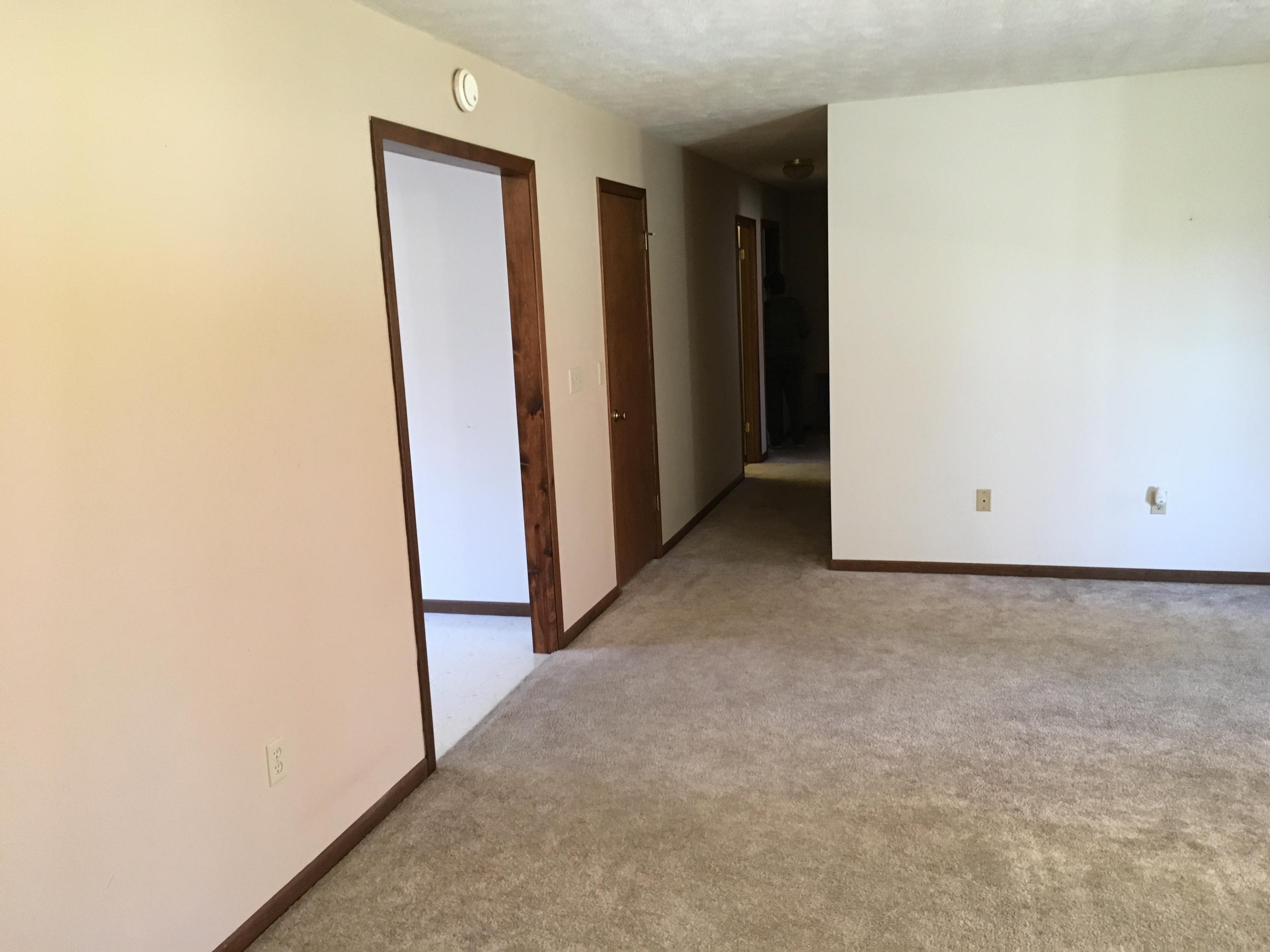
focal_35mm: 29
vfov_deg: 48.2
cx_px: 635
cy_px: 476
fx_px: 1064
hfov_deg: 61.7
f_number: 2.2
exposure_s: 1/30
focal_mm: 4.15
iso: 125
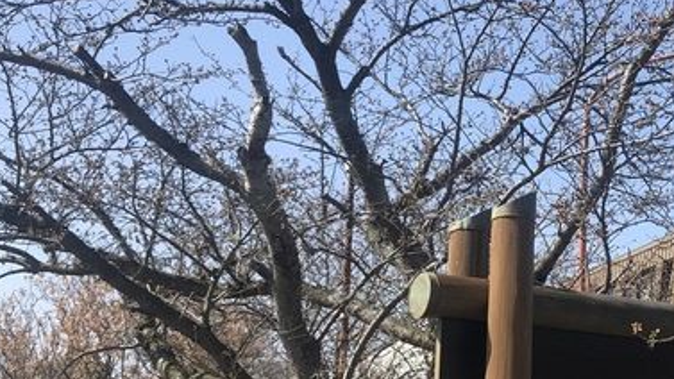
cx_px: 564
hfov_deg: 30.9
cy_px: 192
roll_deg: -1.3
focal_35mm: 66
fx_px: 1179
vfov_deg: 18.3
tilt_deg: +16.7
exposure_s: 1/1312
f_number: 1.8
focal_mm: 3.99
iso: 20
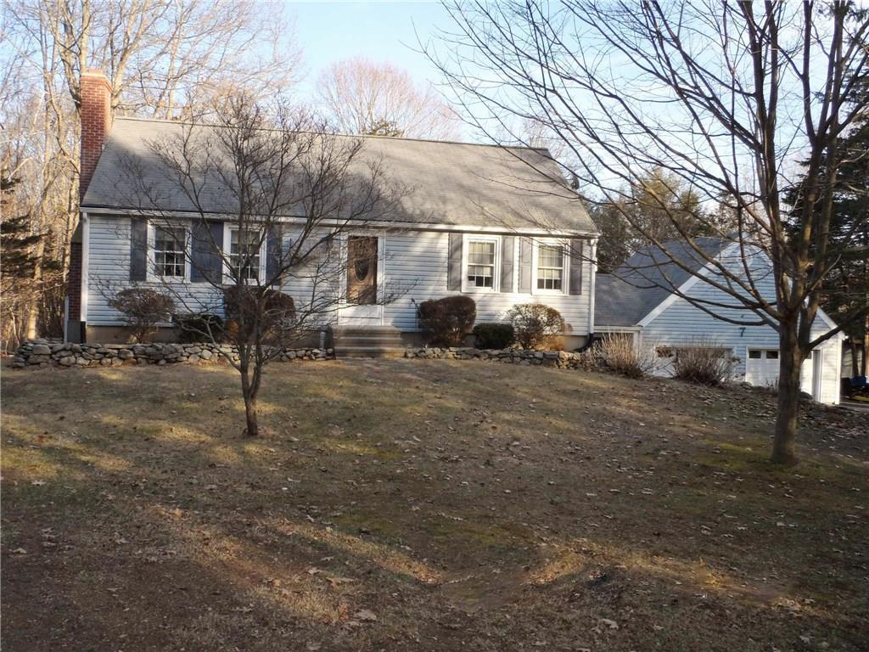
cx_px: 434
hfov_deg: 56.8
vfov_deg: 44.2
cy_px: 326
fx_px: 803
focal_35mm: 32
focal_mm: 5.3
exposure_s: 1/350
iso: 120
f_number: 3.4
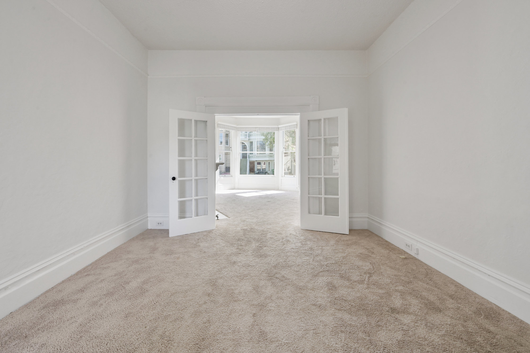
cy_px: 176
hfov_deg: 104.3
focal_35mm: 14
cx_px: 265
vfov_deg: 81.1
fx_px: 206
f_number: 11
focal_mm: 14
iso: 400
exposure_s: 1/25
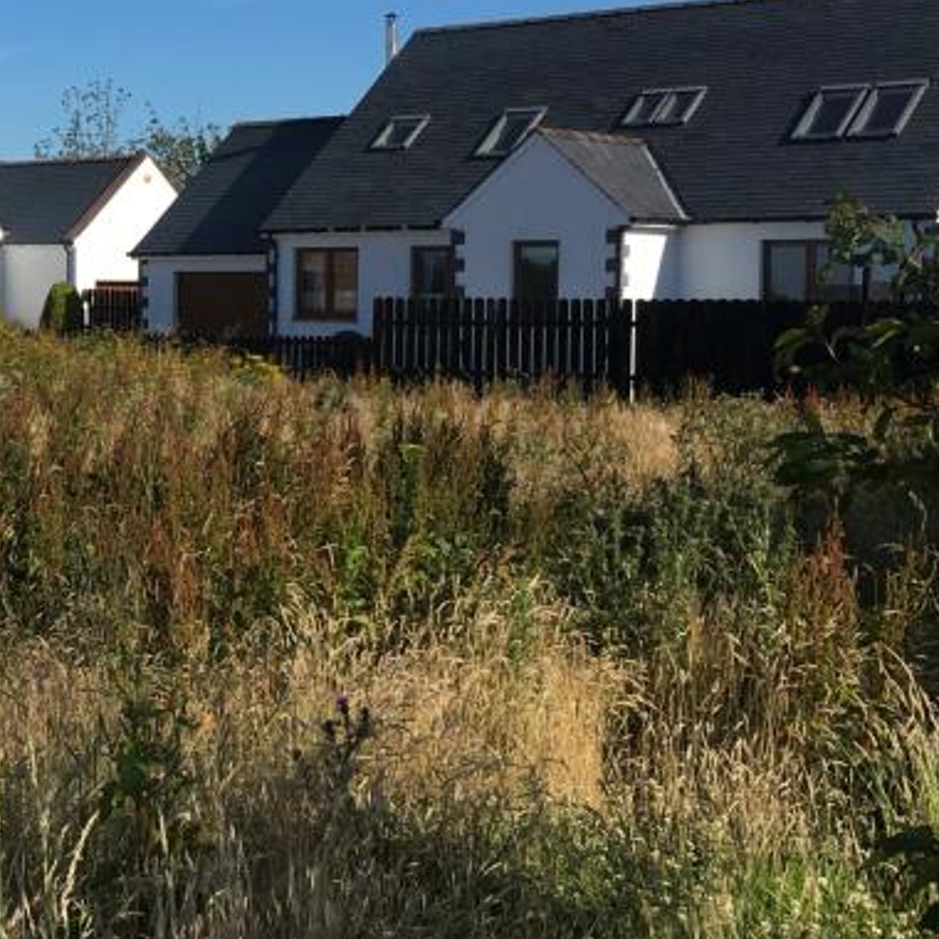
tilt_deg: -1.6
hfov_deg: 23.3
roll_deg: -0.9
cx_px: -124
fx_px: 2118
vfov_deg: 25.0
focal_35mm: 69
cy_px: 383
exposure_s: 1/1538
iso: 25
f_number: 2.2
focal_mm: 4.15
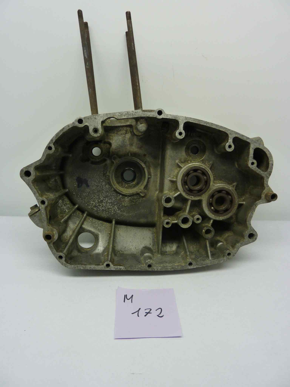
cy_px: 194
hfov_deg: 54.9
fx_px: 279
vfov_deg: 69.4
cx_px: 145
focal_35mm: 25
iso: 160
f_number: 3.3
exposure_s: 1/30
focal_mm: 4.1
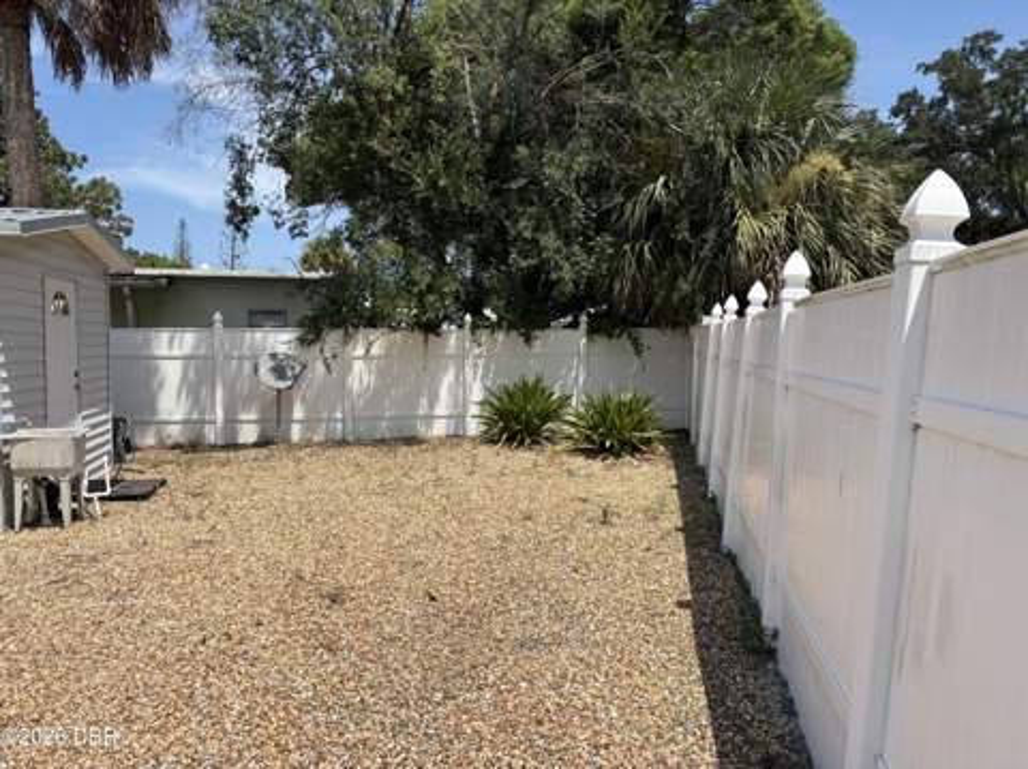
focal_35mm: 26
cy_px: 384
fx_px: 771
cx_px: 514
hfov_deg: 67.4
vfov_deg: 53.0
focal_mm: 5.96
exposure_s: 1/4329
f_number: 1.6
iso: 50
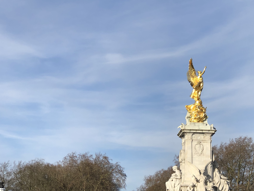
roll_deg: -0.2
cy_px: 158
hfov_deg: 19.8
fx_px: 719
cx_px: 202
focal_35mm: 98
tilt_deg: +7.2
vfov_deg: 15.0
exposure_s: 1/736
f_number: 2.8
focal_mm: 6.6
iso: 20
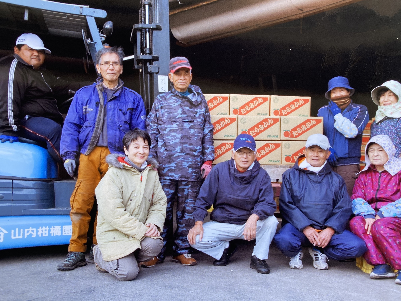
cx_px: 200
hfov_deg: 67.3
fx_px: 301
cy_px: 150
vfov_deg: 53.1
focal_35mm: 26
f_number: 1.8
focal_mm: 4.25
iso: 50
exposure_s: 1/121
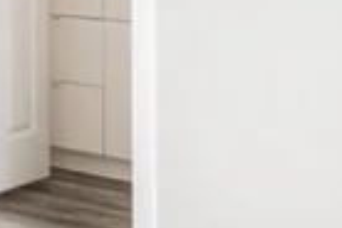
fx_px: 988
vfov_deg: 12.6
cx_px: -377
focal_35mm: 104
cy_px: -95
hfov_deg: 15.2
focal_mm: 14
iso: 400
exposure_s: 1/60
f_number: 5.6
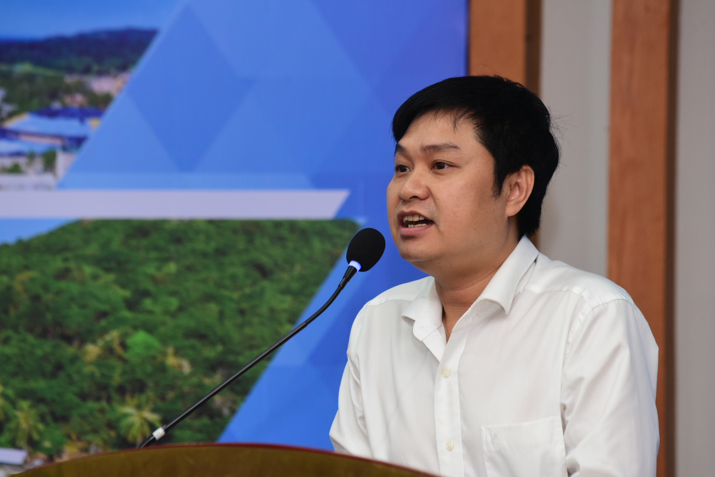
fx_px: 3773
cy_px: 238
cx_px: 358
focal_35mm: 190
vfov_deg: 7.2
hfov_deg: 10.8
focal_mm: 190
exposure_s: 1/200
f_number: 6.3
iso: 2500
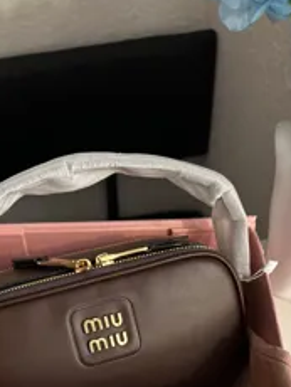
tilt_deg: -55.1
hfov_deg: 29.2
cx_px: 141
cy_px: 397
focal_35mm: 50
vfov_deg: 34.3
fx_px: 559
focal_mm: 6.86
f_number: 1.78
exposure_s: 1/121
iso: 100
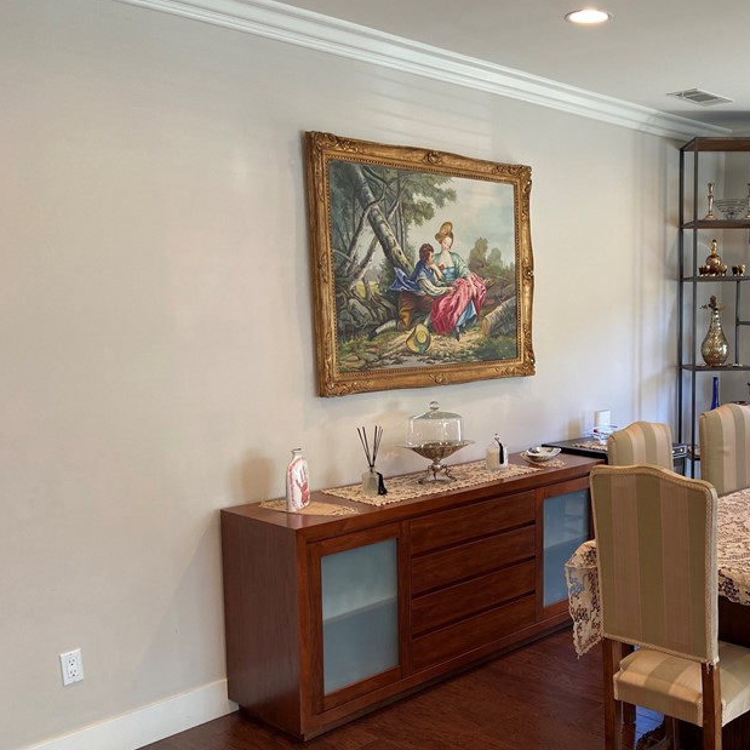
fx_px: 931
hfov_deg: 42.4
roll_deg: +0.2
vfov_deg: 43.7
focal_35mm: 38
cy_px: 440
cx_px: 568
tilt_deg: -8.0
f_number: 1.8
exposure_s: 1/60
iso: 80
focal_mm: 4.25
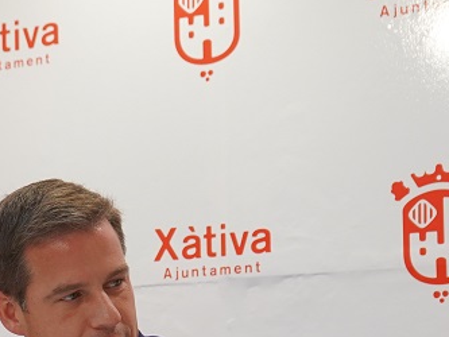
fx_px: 1843
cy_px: 381
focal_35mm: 142
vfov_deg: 10.3
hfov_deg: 13.7
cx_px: 9
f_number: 4.5
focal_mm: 41
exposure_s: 1/160
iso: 640
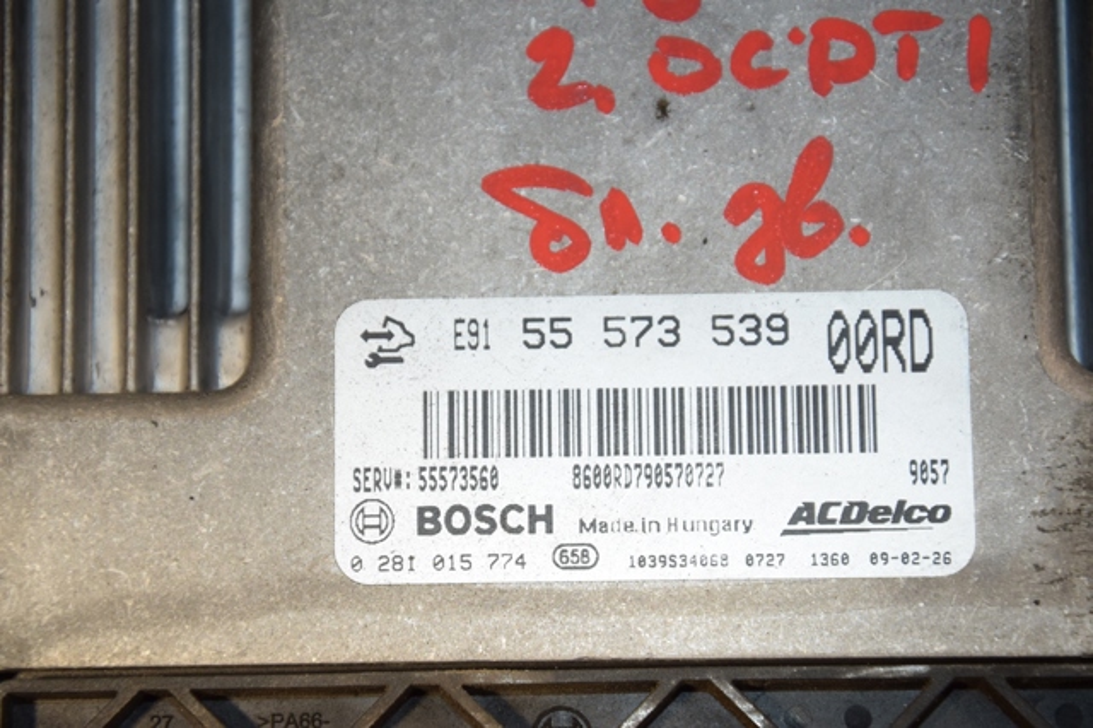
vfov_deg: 9.9
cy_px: 364
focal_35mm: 138
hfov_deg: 14.9
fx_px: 4187
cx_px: 546
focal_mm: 92
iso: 800
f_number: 8
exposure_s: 1/200
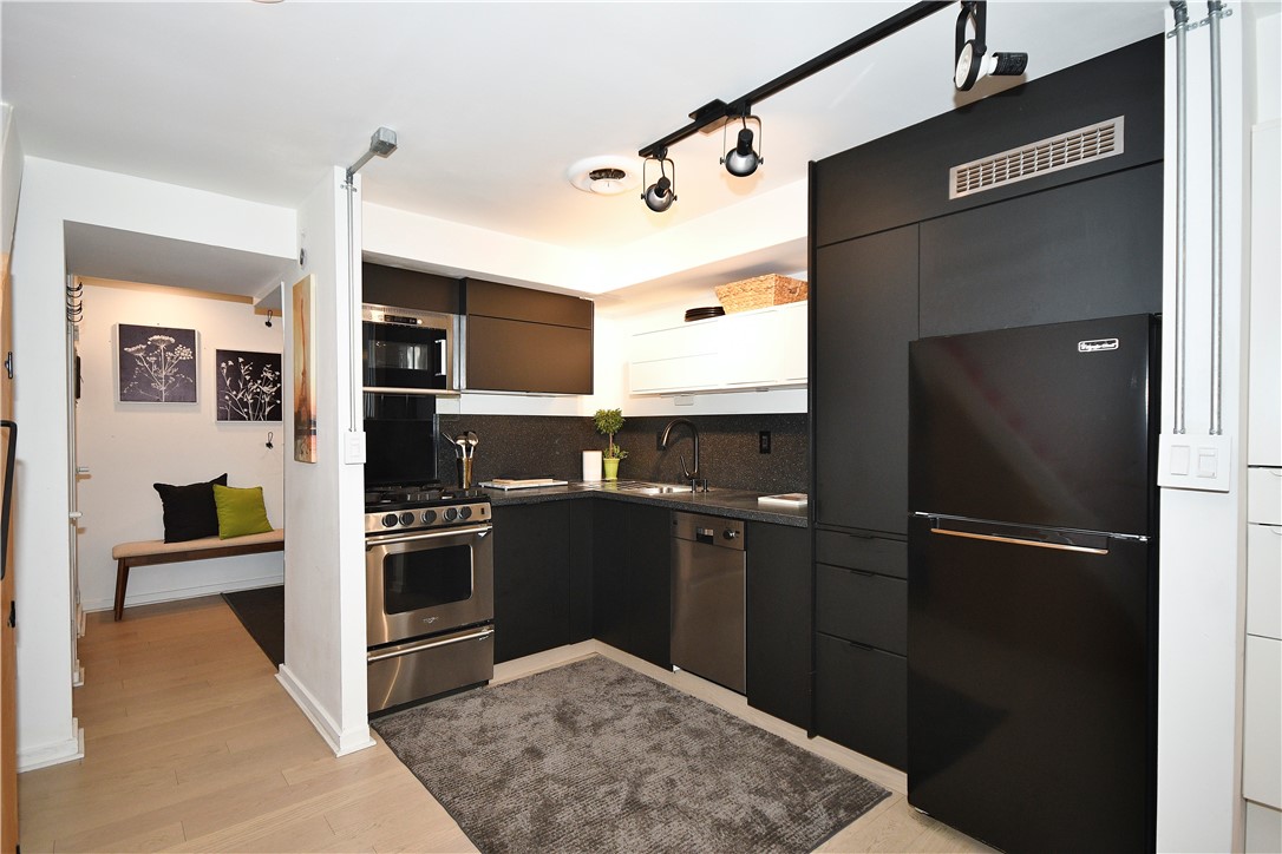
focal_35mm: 18
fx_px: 641
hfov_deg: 90.0
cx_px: 641
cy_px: 427
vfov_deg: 67.4
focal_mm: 12
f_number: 5
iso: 800
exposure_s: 1/60
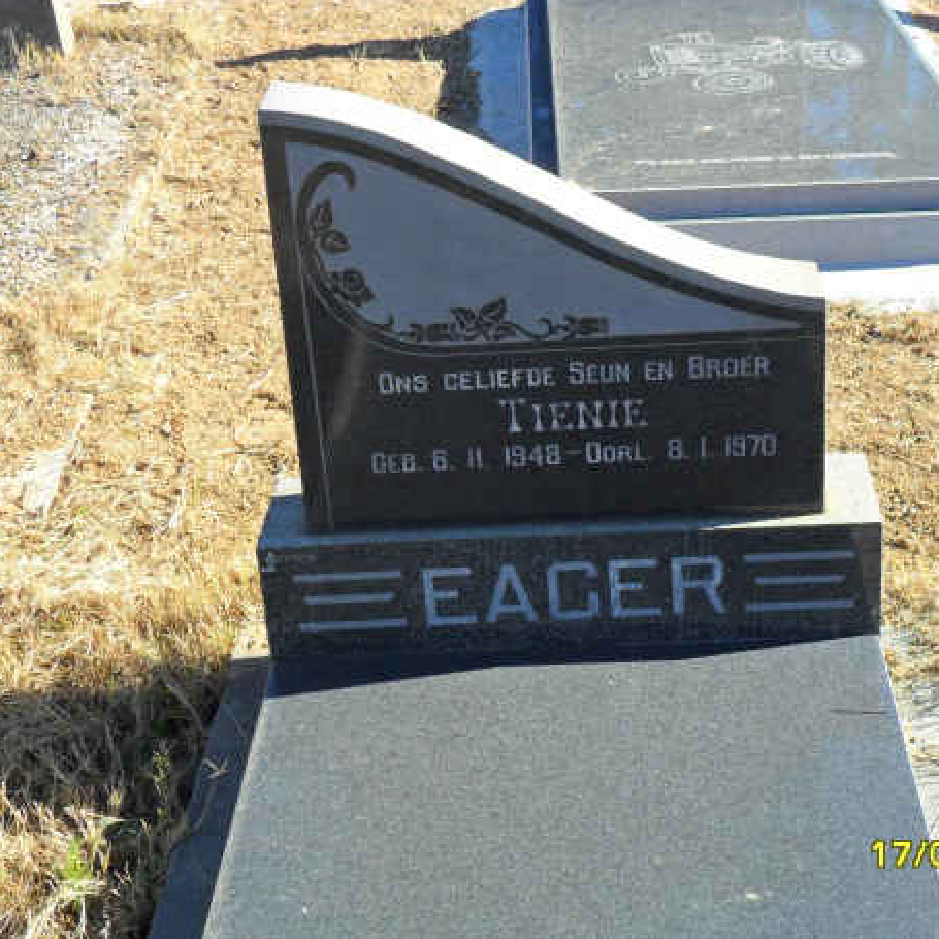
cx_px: 489
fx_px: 1903
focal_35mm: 62
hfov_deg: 27.7
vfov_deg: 27.7
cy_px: 470
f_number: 5
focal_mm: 9.3
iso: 100
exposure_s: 1/180
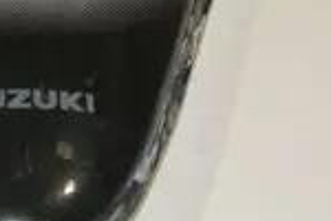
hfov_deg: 13.3
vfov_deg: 8.9
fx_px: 1388
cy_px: -97
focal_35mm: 151
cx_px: -49
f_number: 4.2
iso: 200
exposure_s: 1/60
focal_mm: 15.7
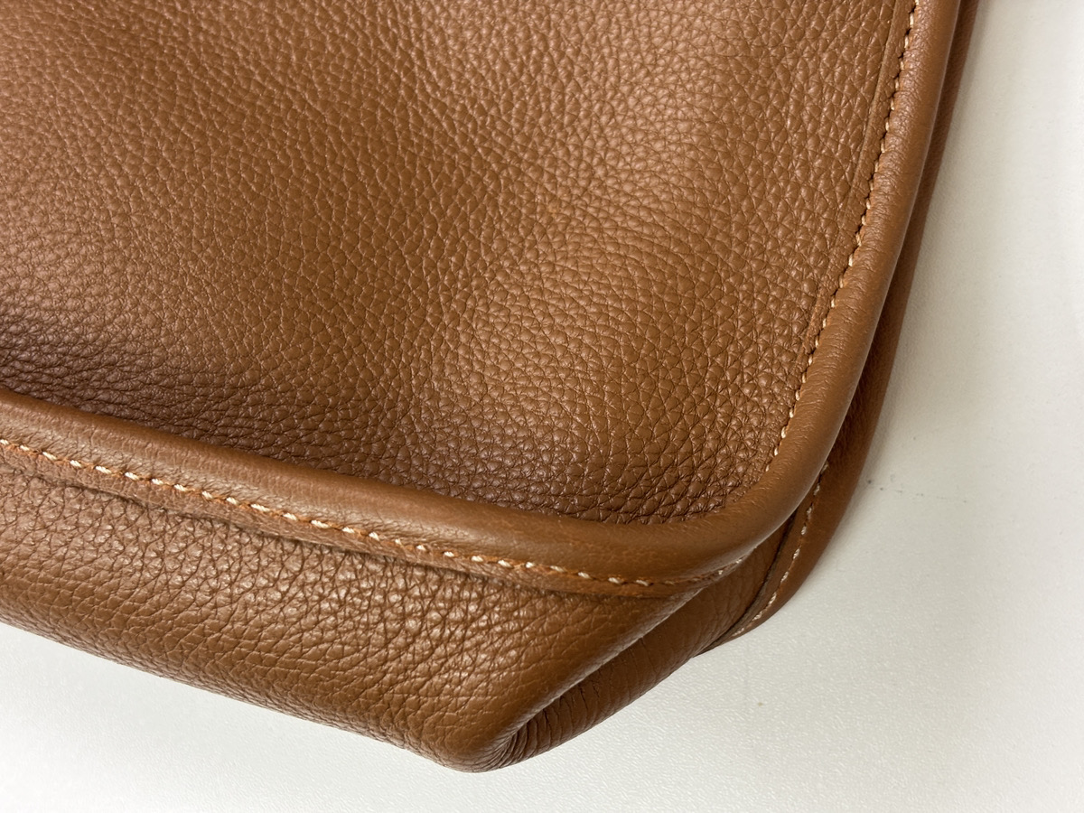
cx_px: 542
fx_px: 1628
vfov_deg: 28.0
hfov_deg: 36.8
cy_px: 406
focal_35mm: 52
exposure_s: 1/60
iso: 125
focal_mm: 5.96
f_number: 1.6
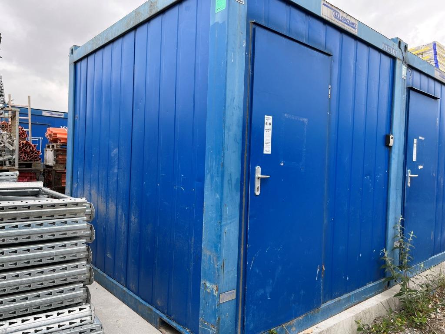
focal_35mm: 26
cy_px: 167
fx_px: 334
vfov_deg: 53.1
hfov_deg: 67.3
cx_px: 222
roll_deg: -1.6
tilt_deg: +0.0
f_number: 1.6
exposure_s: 1/550
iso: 50
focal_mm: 5.1
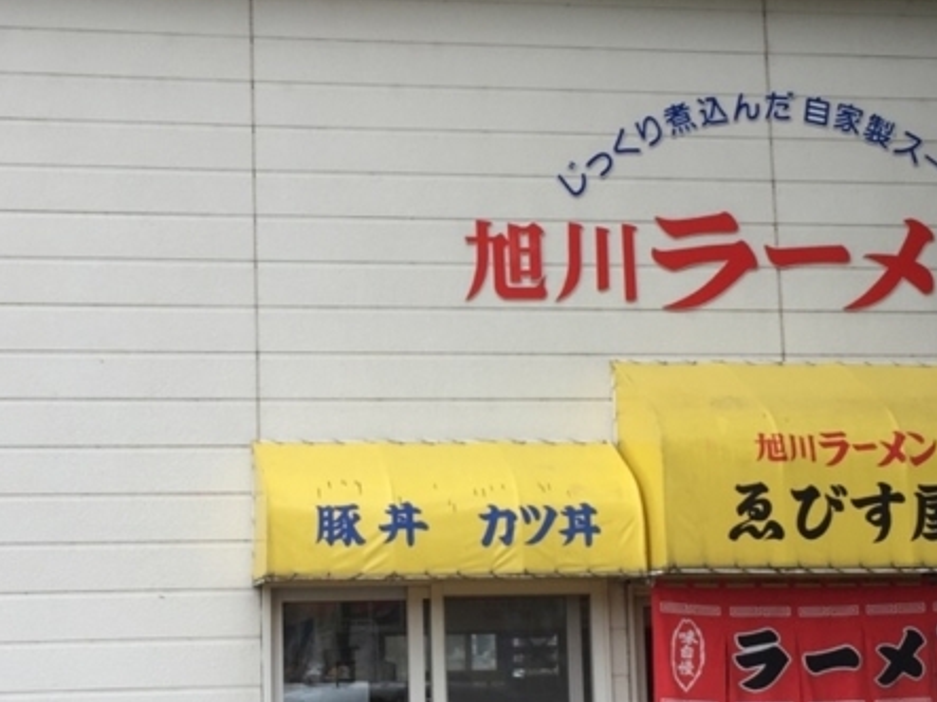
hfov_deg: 28.9
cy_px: 395
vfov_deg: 21.9
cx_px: 372
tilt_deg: +9.2
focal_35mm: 67
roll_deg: +1.7
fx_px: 1813
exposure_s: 1/120
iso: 32
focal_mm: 4.15
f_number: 2.2
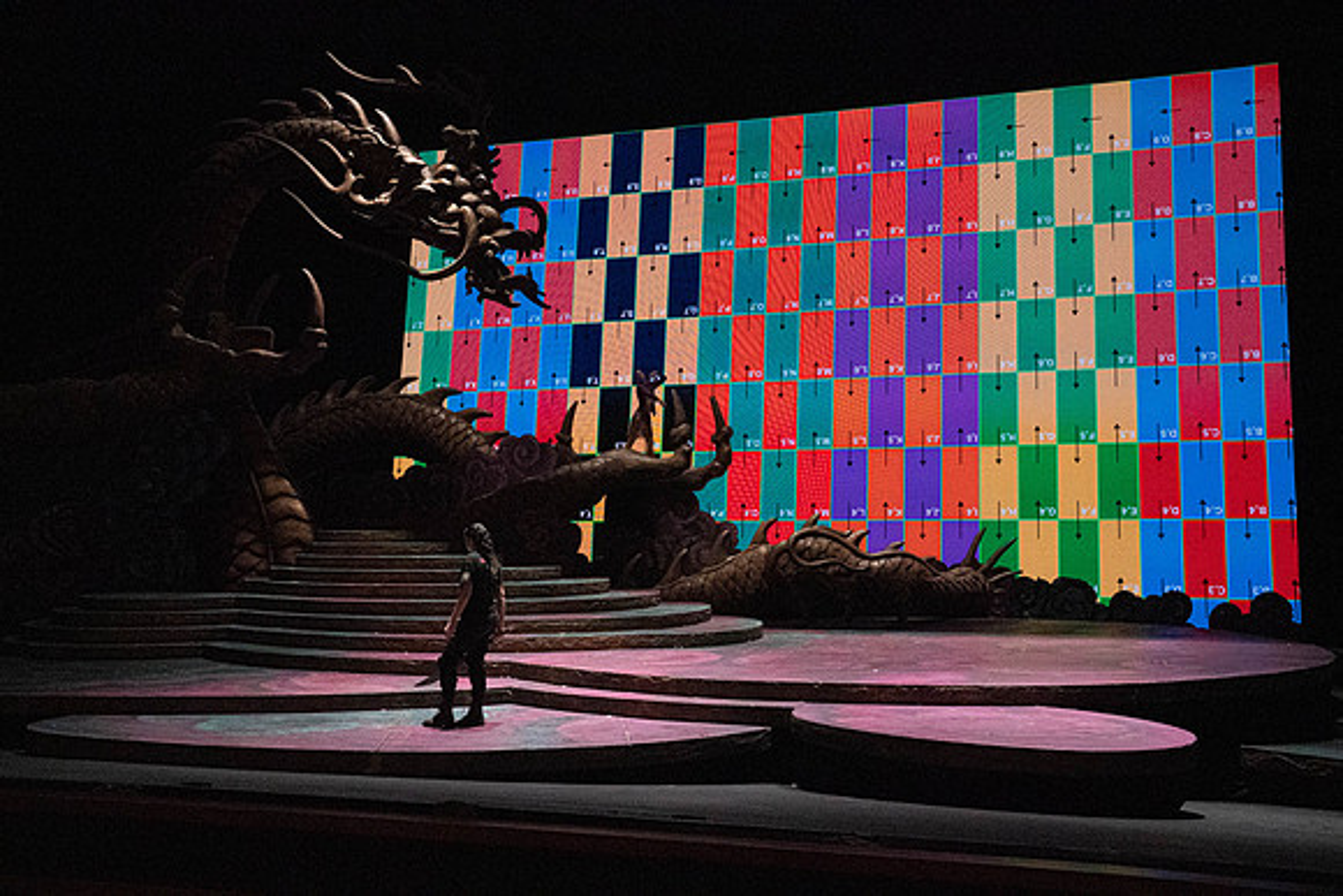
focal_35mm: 35
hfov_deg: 54.4
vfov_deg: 37.9
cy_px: 448
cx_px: 672
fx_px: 1306
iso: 25600
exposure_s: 1/400
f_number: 9
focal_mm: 35
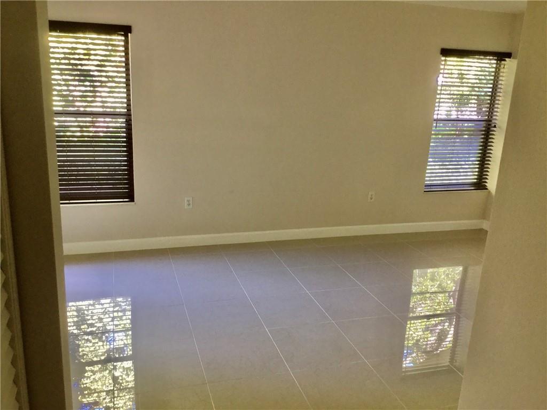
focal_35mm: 31
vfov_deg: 45.4
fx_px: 490
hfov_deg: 58.4
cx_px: 274
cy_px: 205
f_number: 2.4
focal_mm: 3.3
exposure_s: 1/30
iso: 50
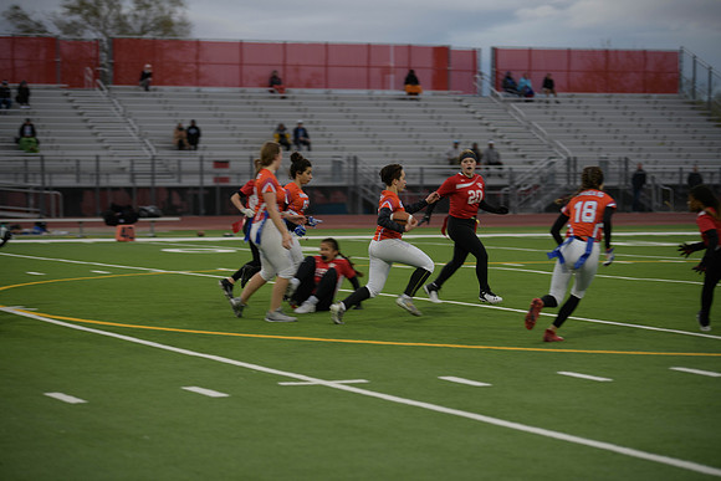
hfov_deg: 18.3
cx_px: 360
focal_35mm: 112
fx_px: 2244
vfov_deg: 12.2
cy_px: 240
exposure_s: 1/200
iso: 160
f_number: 2.8
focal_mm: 112
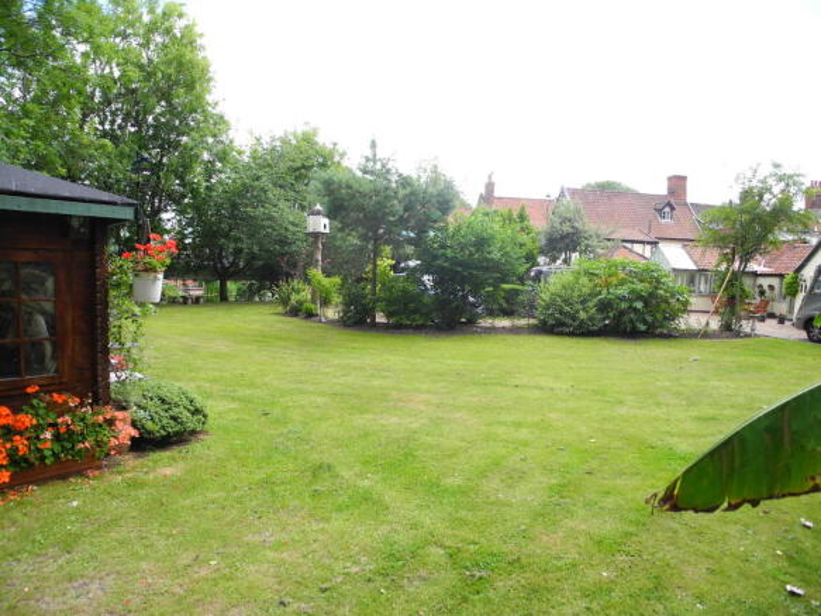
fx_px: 664
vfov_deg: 49.7
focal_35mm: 28
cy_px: 308
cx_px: 410
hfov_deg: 63.5
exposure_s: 1/370
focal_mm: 6
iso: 100
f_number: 2.8
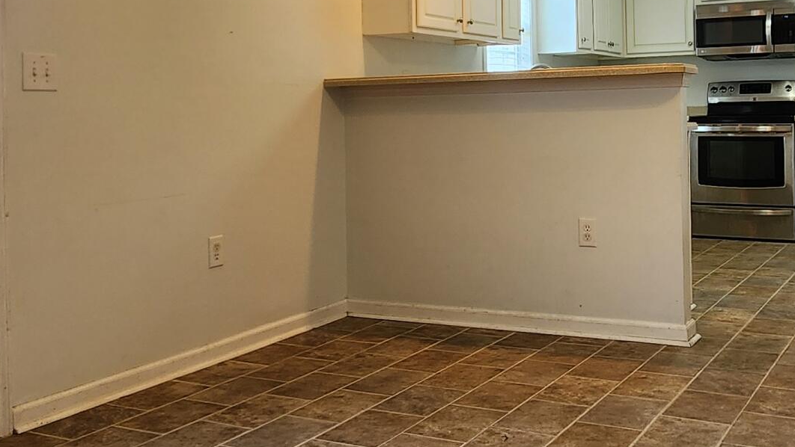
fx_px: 843
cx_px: 504
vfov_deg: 29.3
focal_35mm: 40
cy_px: 112
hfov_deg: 49.9
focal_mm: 2.2
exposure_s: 1/60
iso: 80
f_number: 2.2
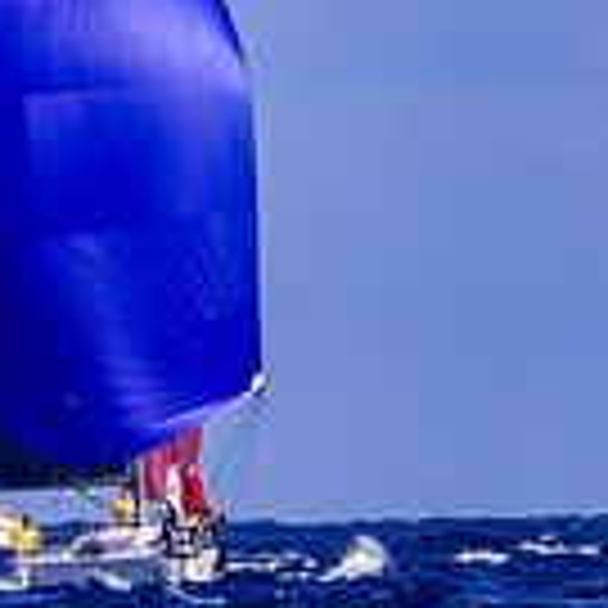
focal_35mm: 1656
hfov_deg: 1.1
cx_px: -653
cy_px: 110
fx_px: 32907
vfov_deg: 1.1
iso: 125
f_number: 4.5
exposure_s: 1/2000
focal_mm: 167
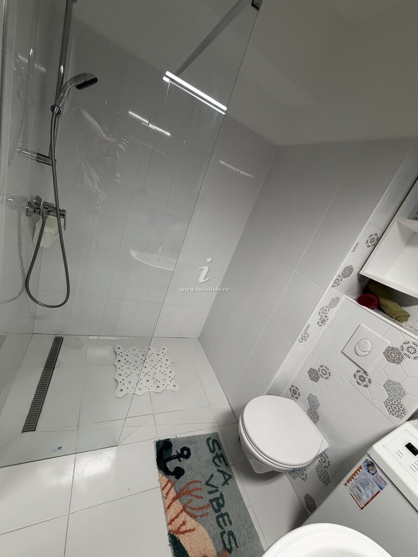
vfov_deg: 102.1
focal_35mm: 14
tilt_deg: -18.9
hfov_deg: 85.7
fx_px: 225
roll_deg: -21.0
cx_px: 209
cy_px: 278
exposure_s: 1/50
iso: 320
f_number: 2.2
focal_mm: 2.22
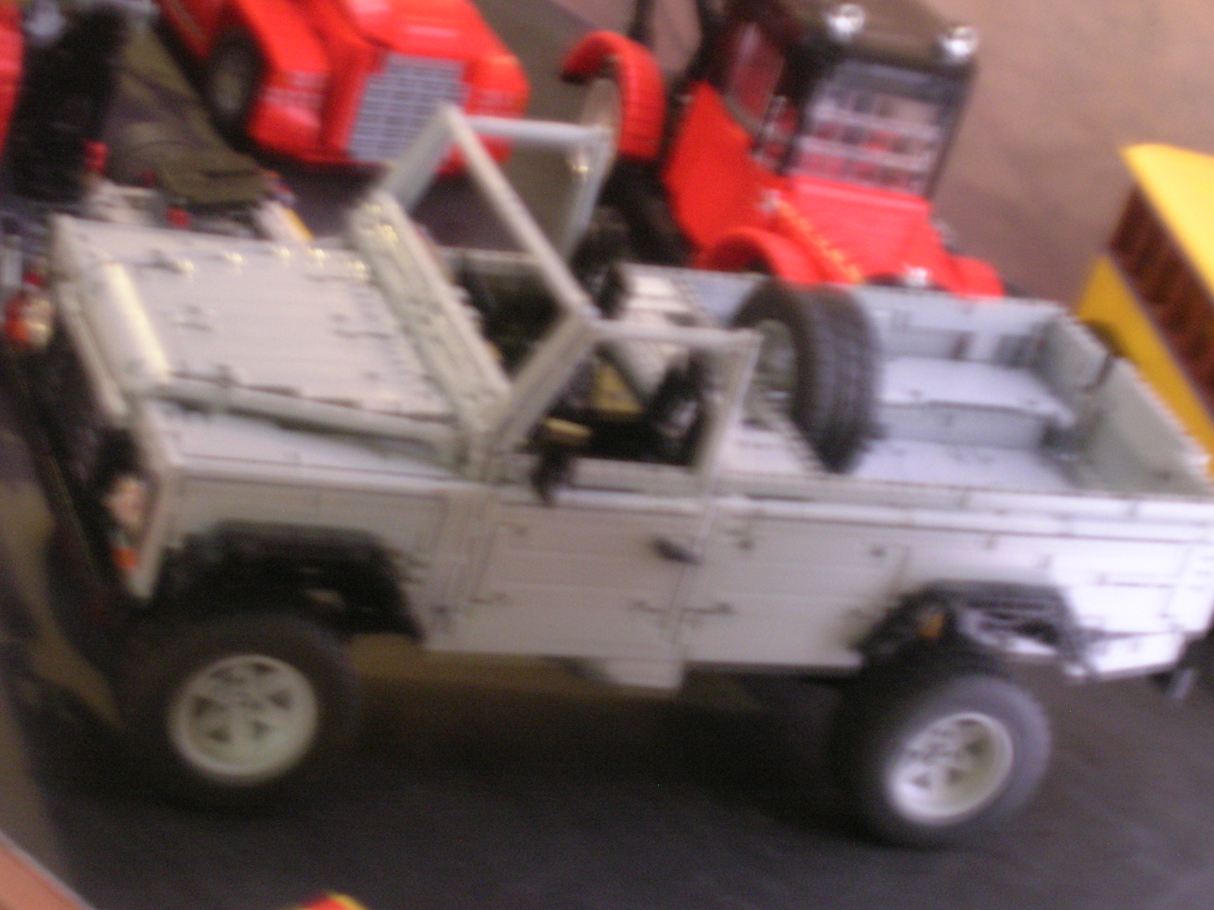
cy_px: 455
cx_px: 607
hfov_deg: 19.3
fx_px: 3577
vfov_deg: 14.5
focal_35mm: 102
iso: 200
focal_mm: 17.1
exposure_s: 1
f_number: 4.9
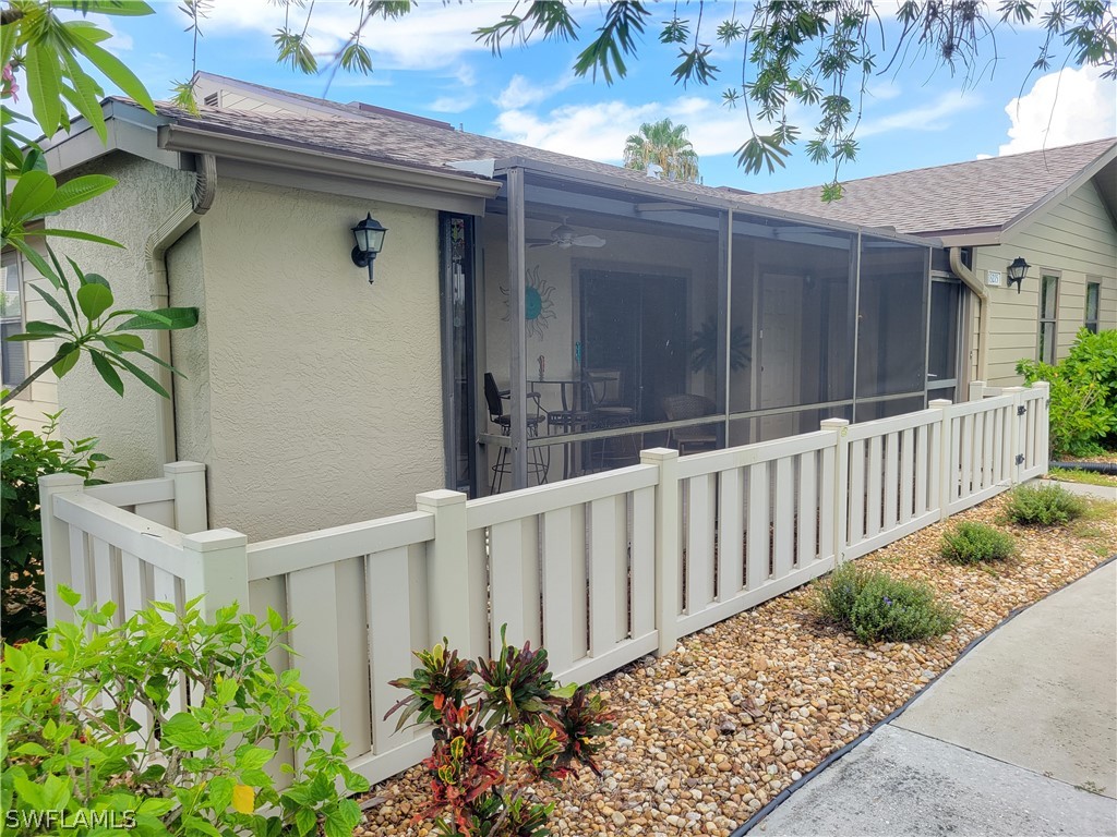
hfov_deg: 67.3
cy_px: 418
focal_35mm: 26
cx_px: 558
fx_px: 839
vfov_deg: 53.1
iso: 40
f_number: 1.8
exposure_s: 1/171
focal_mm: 5.4
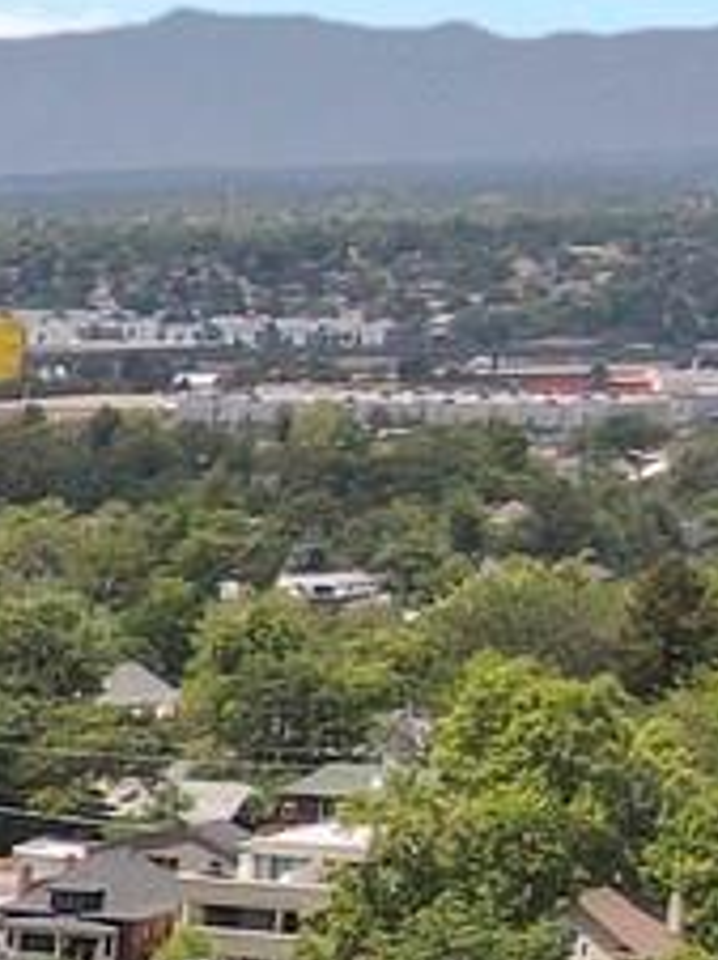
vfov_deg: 11.2
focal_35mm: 170
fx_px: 4710
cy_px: 1364
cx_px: -2332
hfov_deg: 6.6
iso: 100
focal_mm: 4.5
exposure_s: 1/400
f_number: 2.8
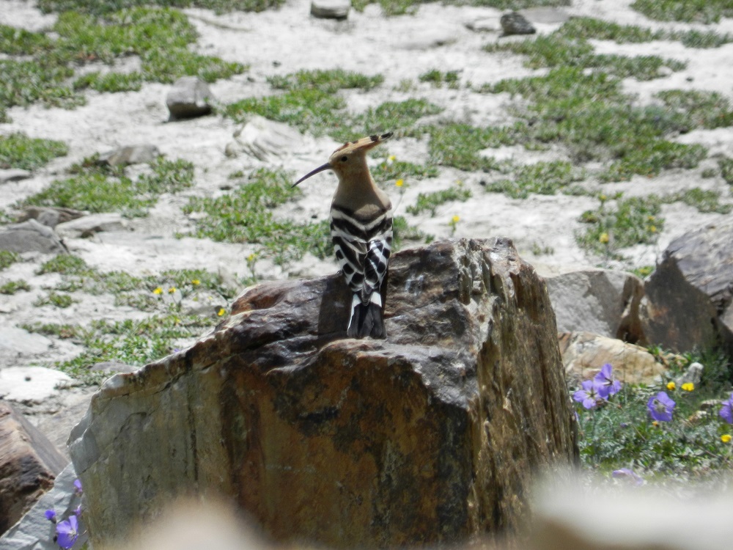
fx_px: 17152
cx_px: 366
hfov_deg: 2.4
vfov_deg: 1.8
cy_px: 275
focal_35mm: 810
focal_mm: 144
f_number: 5.7
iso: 160
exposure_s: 1/800
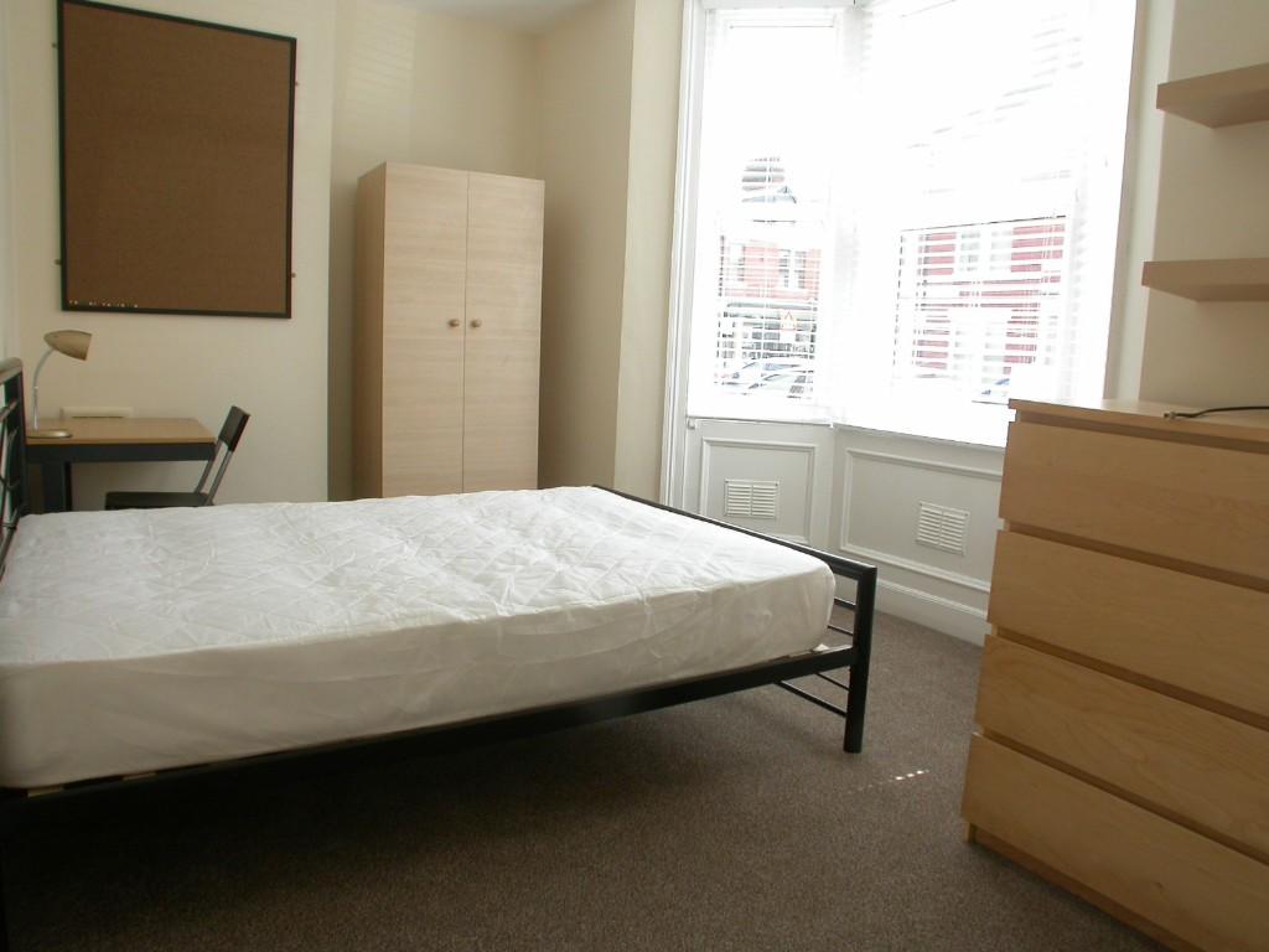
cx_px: 634
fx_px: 1393
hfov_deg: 49.0
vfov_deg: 37.7
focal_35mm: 38
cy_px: 476
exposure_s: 1/104
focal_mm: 7.85
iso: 100
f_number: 3.7
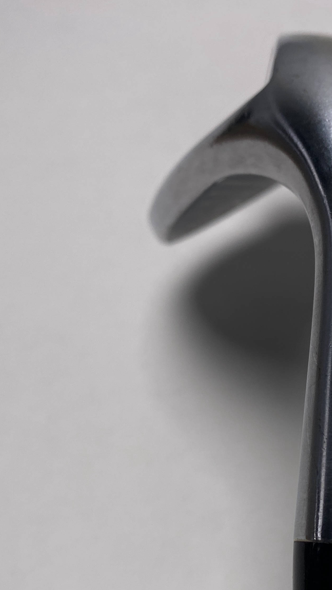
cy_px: 380
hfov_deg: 23.3
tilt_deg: -61.9
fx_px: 767
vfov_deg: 41.7
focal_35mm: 49
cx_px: 340
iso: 32
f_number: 1.8
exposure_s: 1/1147
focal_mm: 4.25
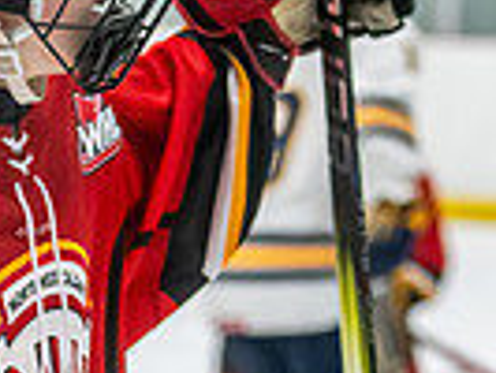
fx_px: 4202
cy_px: 587
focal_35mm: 293
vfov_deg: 5.0
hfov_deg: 6.7
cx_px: -179
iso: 3200
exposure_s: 1/800
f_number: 2.8
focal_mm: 70
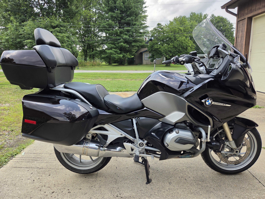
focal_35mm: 23
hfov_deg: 73.9
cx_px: 132
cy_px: 100
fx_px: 176
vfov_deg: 58.9
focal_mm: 5.4
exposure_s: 1/1173
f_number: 1.8
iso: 80
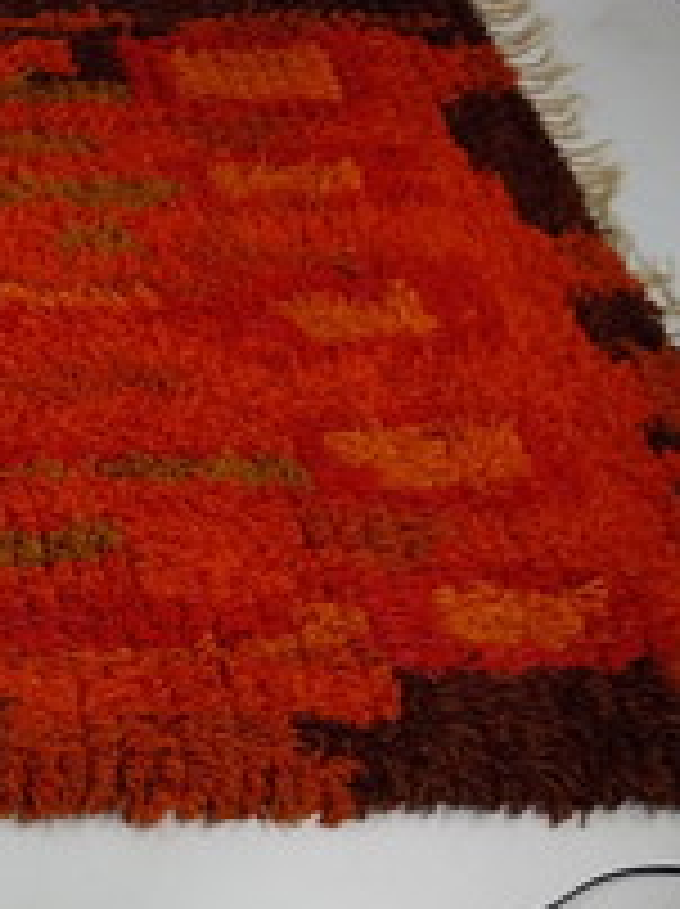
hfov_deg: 15.0
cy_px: 232
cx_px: -468
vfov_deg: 22.1
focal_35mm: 88
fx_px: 2310
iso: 40
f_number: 1.8
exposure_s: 1/50
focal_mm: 4
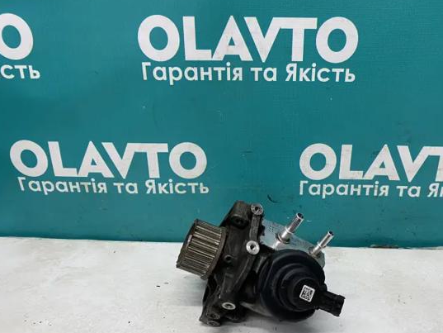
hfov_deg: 58.0
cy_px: 187
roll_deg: +0.1
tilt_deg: -23.6
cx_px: 260
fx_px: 397
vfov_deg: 45.4
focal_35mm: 31
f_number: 1.8
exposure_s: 1/50
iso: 64
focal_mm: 4.25
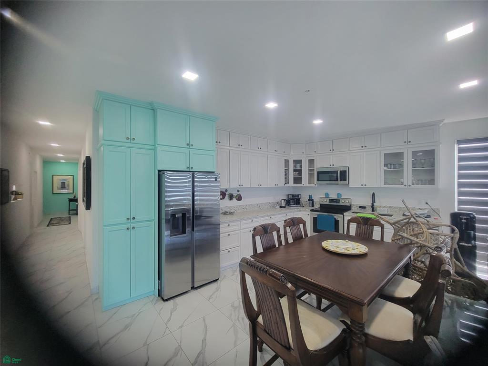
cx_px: 244
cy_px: 183
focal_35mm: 13
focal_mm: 2.2
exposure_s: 1/60
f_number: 2.2
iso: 250
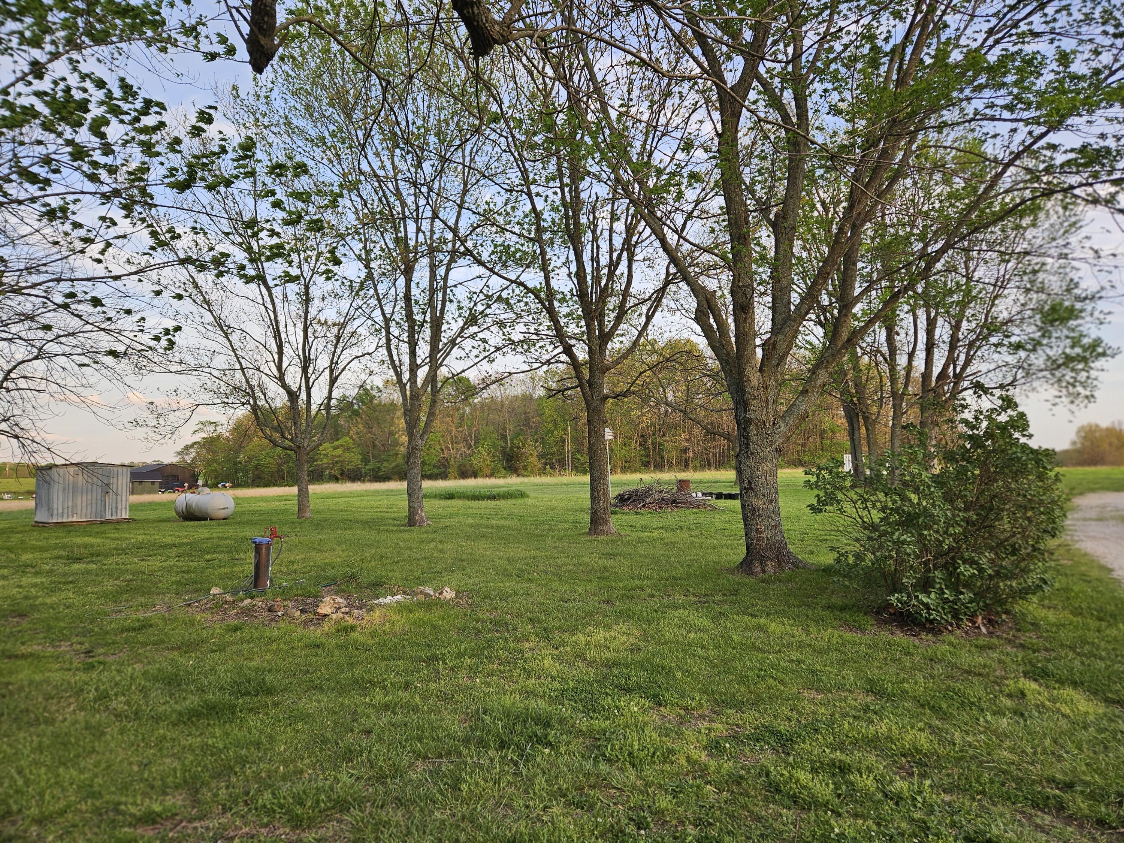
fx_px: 747
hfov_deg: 73.9
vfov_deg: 58.9
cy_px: 422
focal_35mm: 23
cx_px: 562
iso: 25
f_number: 1.8
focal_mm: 5.4
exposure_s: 1/243
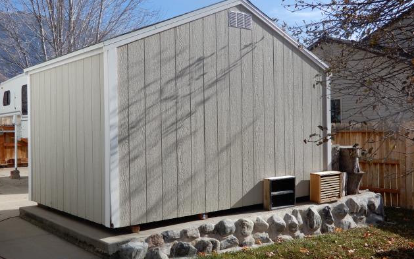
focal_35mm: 41
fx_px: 463
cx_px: 205
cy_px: 126
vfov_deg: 31.2
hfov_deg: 48.2
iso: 80
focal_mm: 6.8
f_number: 4
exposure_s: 1/800
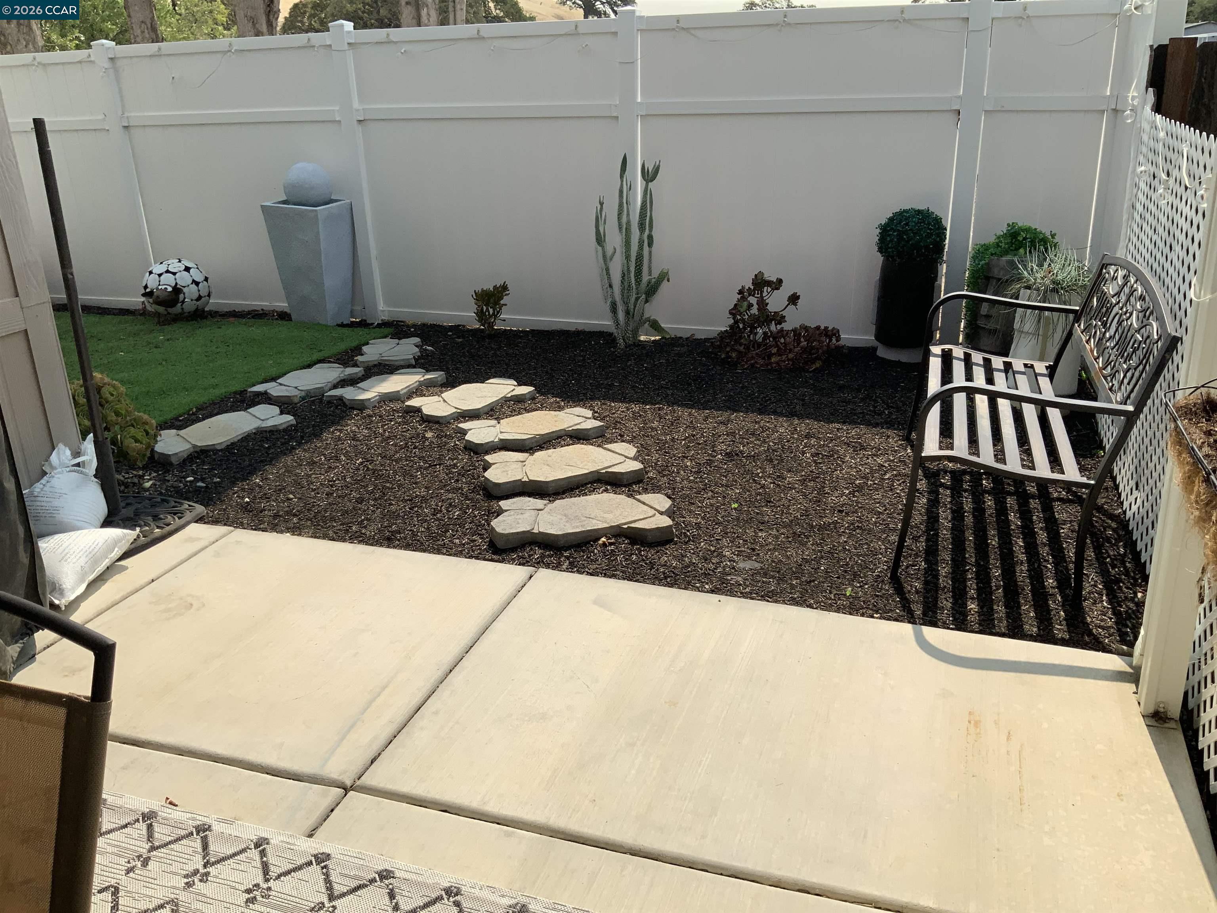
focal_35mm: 29
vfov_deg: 48.2
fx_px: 1020
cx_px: 608
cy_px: 456
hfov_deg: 61.7
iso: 20
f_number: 1.8
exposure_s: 1/1912
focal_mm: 3
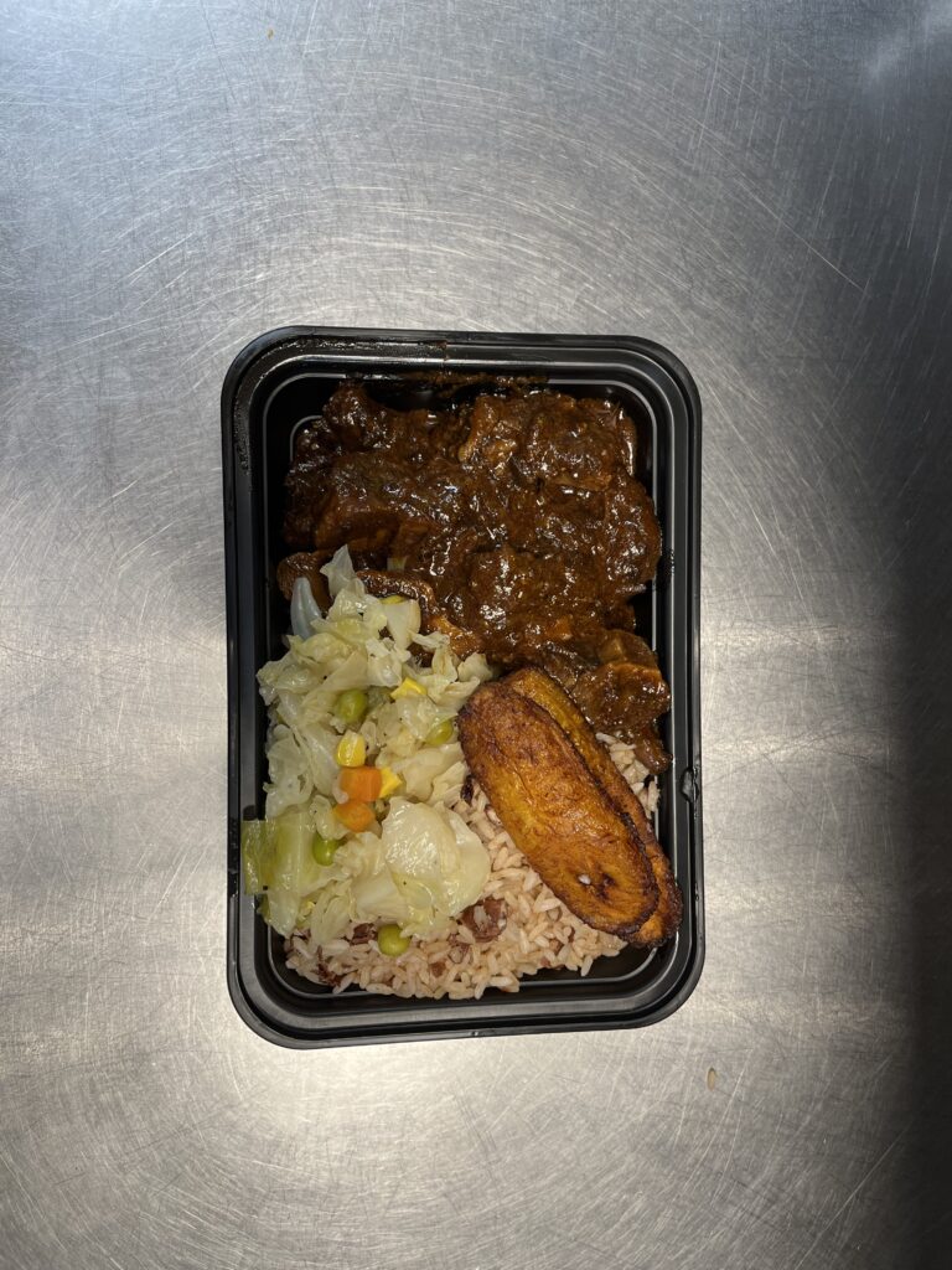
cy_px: 635
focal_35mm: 26
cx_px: 476
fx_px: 953
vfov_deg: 67.3
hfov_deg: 53.1
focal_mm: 5.1
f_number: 1.6
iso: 80
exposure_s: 1/60
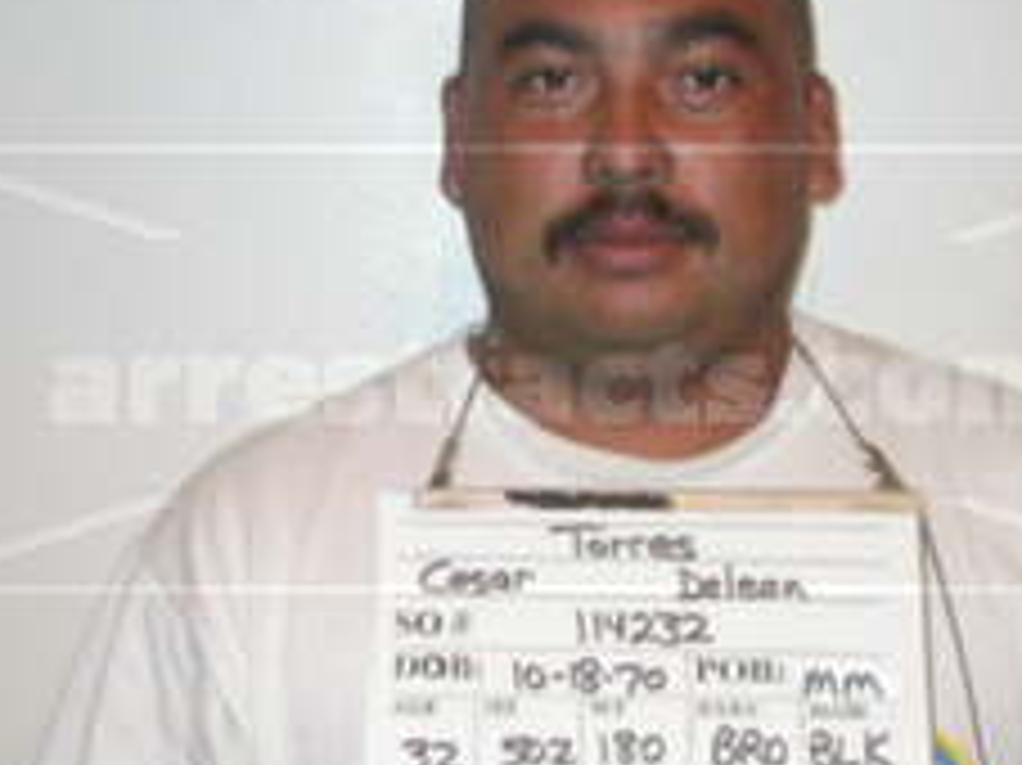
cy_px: 371
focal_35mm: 99
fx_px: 2921
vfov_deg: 14.9
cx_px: 561
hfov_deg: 19.8
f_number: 3.2
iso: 100
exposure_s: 1/60.3
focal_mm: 13.5
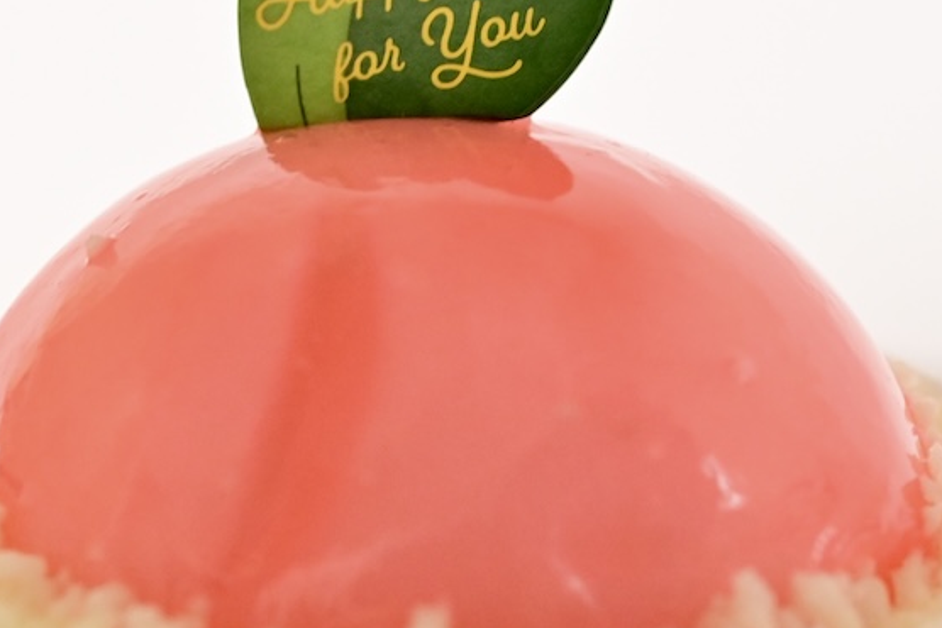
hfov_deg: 18.9
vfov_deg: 12.7
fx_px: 2827
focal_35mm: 108
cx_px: 424
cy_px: 319
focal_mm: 60
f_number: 7.1
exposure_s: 1/100
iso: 8000
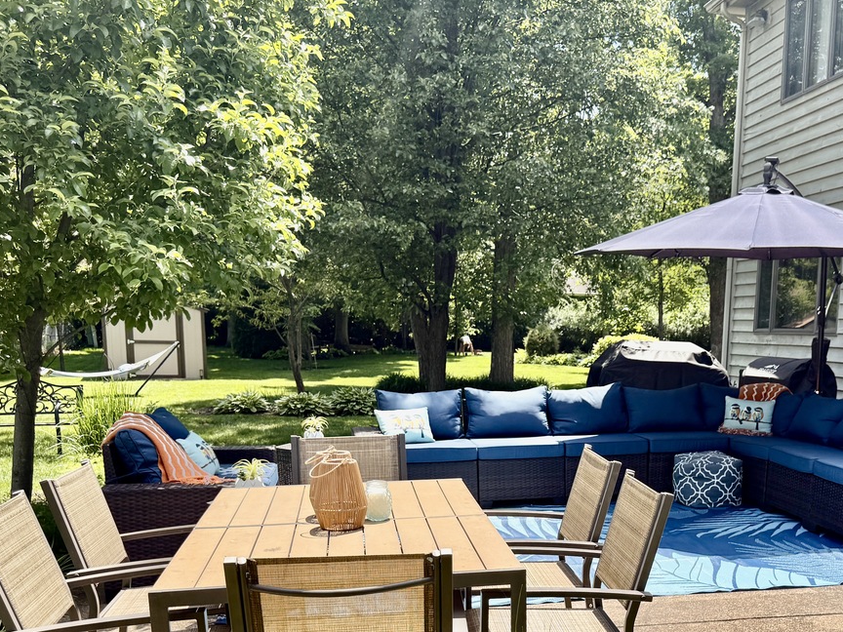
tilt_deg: -11.3
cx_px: 585
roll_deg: -2.2
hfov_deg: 45.8
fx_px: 974
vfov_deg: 34.8
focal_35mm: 40
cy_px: 511
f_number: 1.78
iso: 80
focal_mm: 6.76
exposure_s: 1/2445
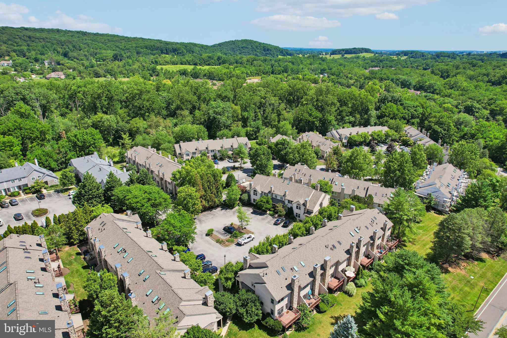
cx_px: 254
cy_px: 169
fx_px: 310
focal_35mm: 22
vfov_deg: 57.2
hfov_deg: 78.6
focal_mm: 8.4
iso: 110
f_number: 2.8
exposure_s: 1/2500
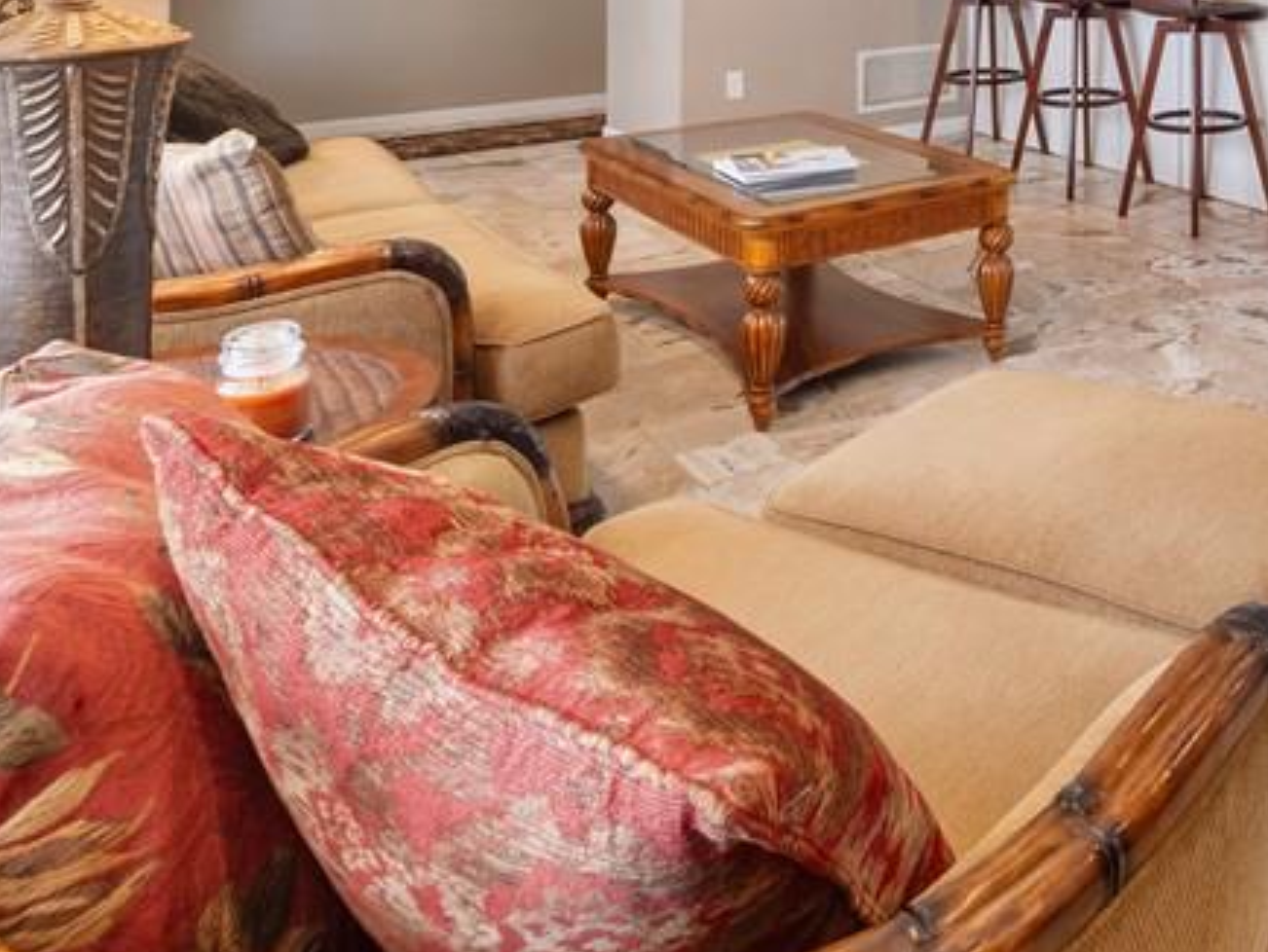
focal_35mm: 33
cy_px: -96
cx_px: 1248
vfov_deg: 36.4
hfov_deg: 46.9
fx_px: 1209
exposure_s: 1/3
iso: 200
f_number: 7.1
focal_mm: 7
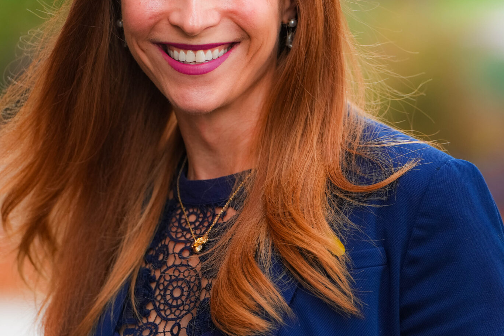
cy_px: 92
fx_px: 3780
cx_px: 248
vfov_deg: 5.1
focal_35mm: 270
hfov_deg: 7.6
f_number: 2.8
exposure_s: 1/640
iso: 320
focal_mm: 144
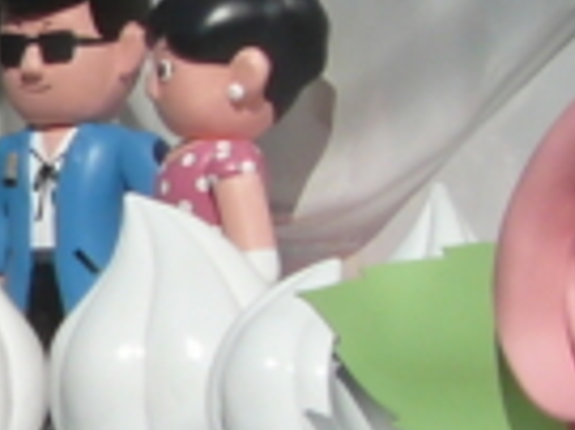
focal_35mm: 1660
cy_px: 34
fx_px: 27549
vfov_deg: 0.9
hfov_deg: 1.2
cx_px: -358
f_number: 8
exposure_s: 1/800
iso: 100
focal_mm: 51.8
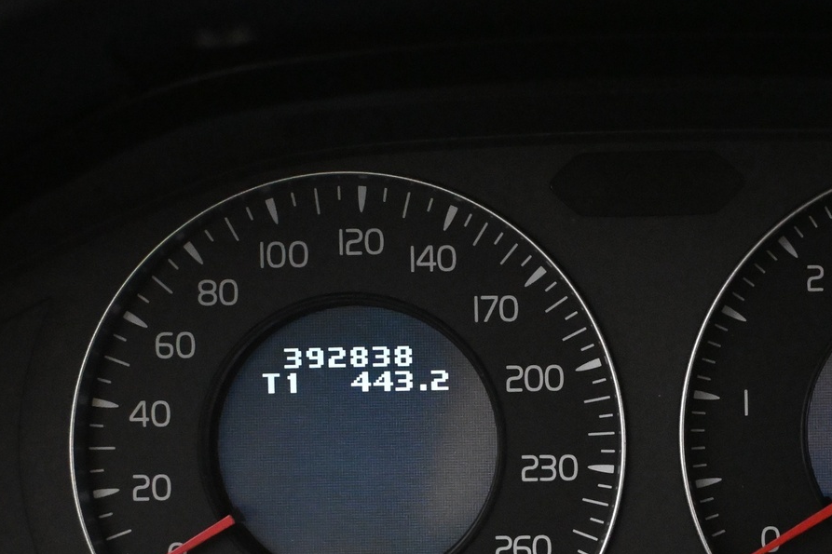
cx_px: 654
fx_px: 2264
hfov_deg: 20.6
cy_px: 398
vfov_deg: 13.9
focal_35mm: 98
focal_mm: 36
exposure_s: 1/60
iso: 9000
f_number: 5.3
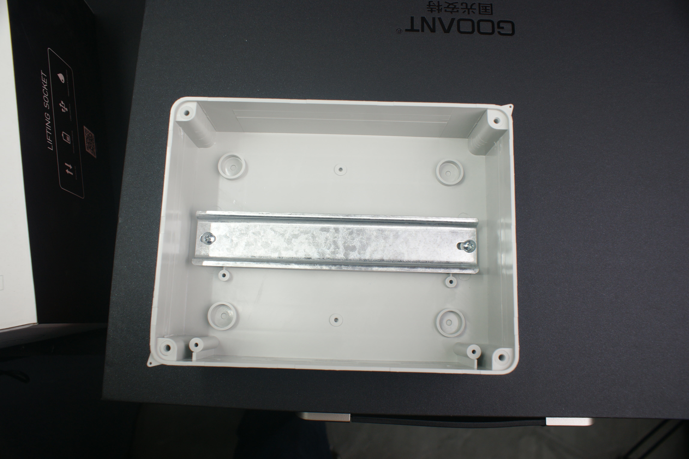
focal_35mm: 27
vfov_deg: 47.9
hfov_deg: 67.4
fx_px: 516
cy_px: 230
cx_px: 344
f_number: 5.6
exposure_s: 1/50
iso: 100
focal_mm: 18
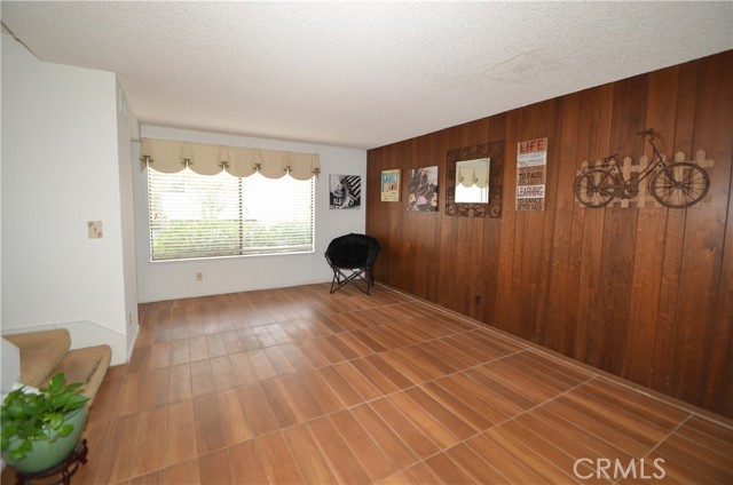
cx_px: 366
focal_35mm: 15
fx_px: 305
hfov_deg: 100.5
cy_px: 242
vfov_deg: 77.1
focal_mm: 10
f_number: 4
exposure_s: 1/60
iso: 220
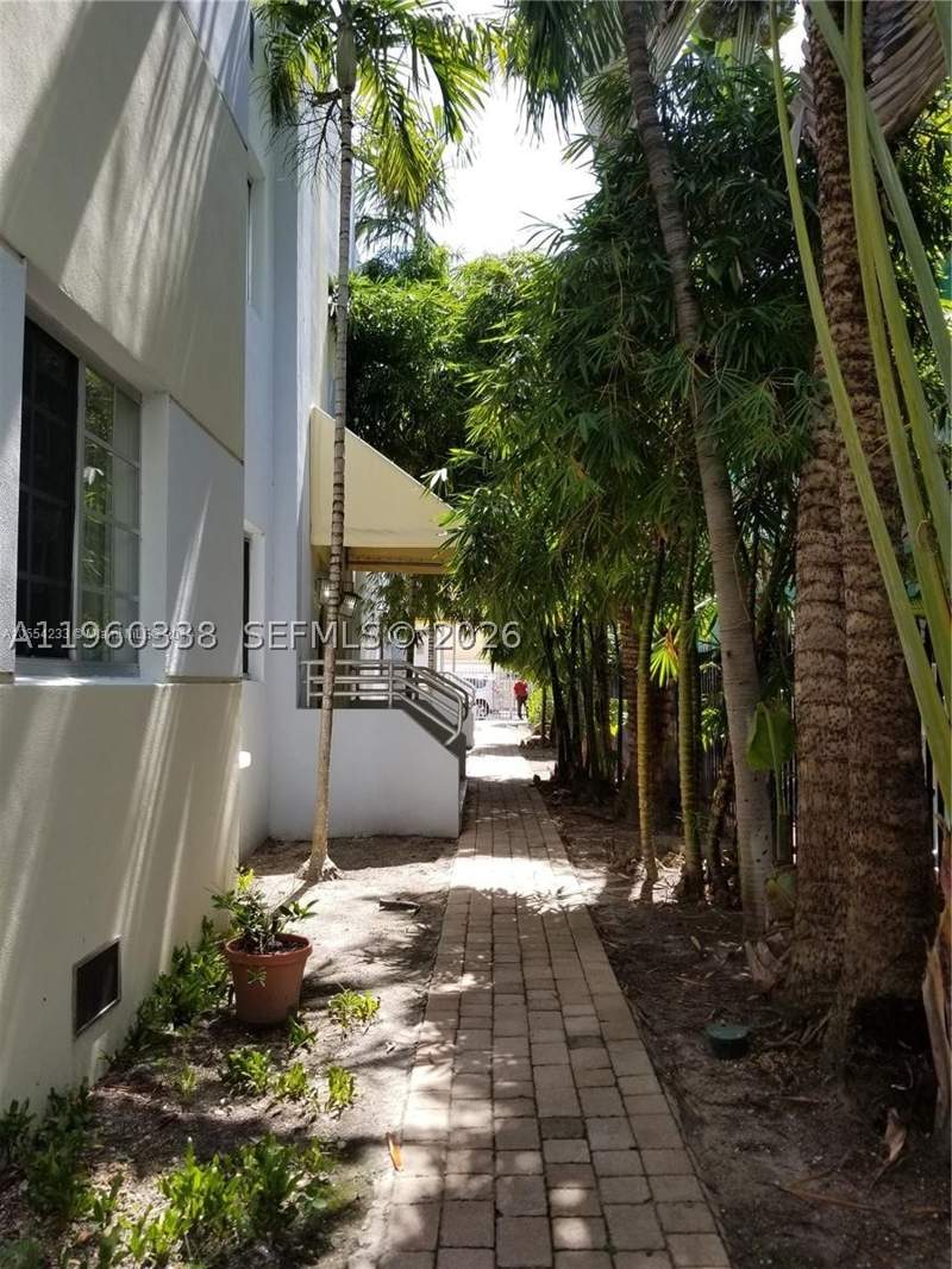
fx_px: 953
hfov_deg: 53.1
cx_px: 476
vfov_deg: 67.3
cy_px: 634
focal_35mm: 26
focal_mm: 4.3
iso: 50
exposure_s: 1/678
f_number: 1.7
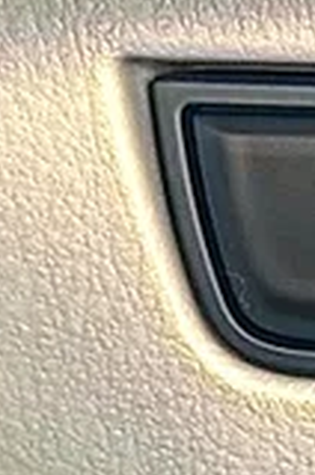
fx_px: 2043
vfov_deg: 13.1
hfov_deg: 8.1
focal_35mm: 155
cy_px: 500
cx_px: 746
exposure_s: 1/140
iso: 64
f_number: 1.78
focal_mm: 6.86
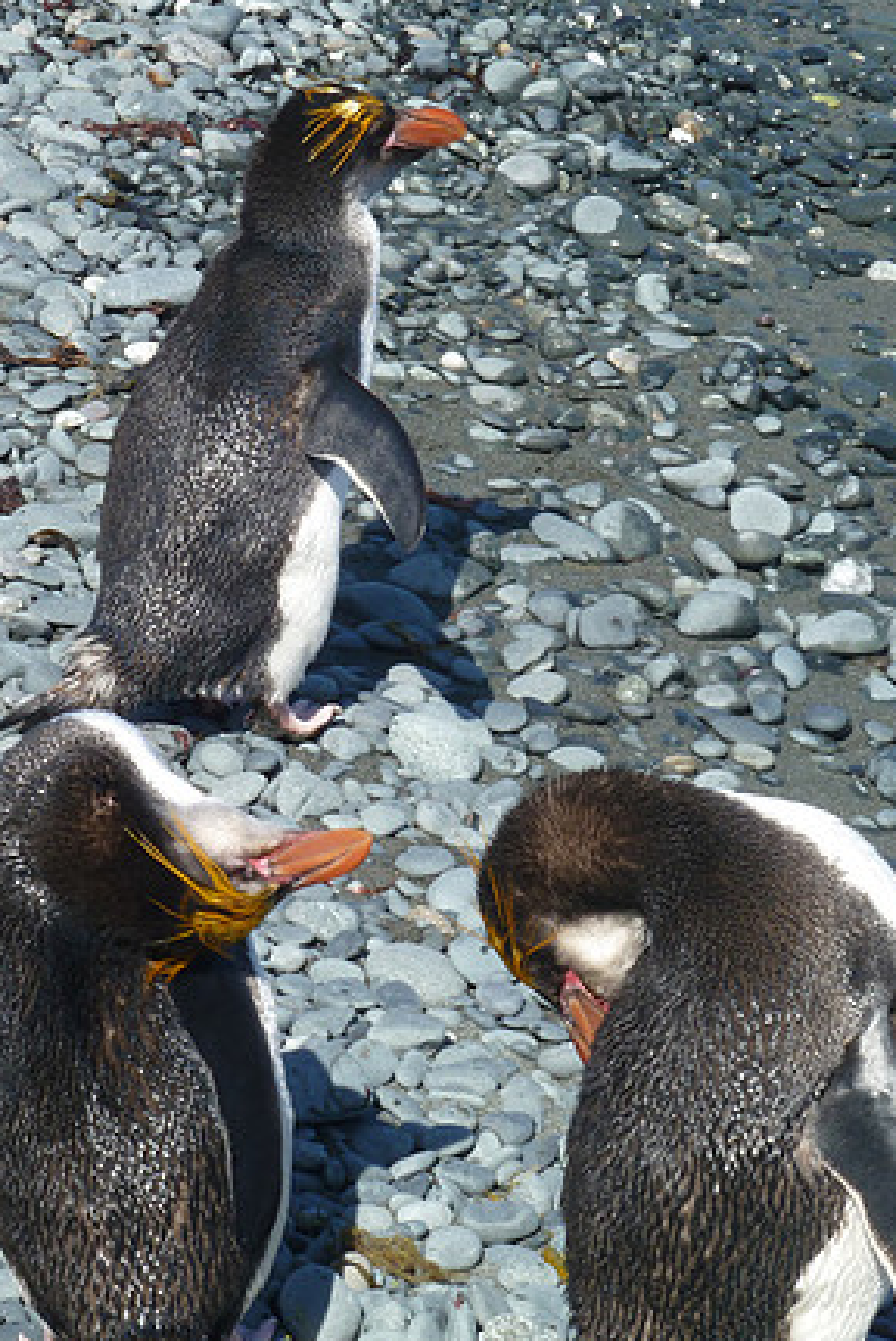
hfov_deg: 7.7
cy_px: 670
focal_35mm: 179
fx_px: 6671
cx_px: 277
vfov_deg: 11.5
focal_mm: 21
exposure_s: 1/400
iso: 80
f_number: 4.4
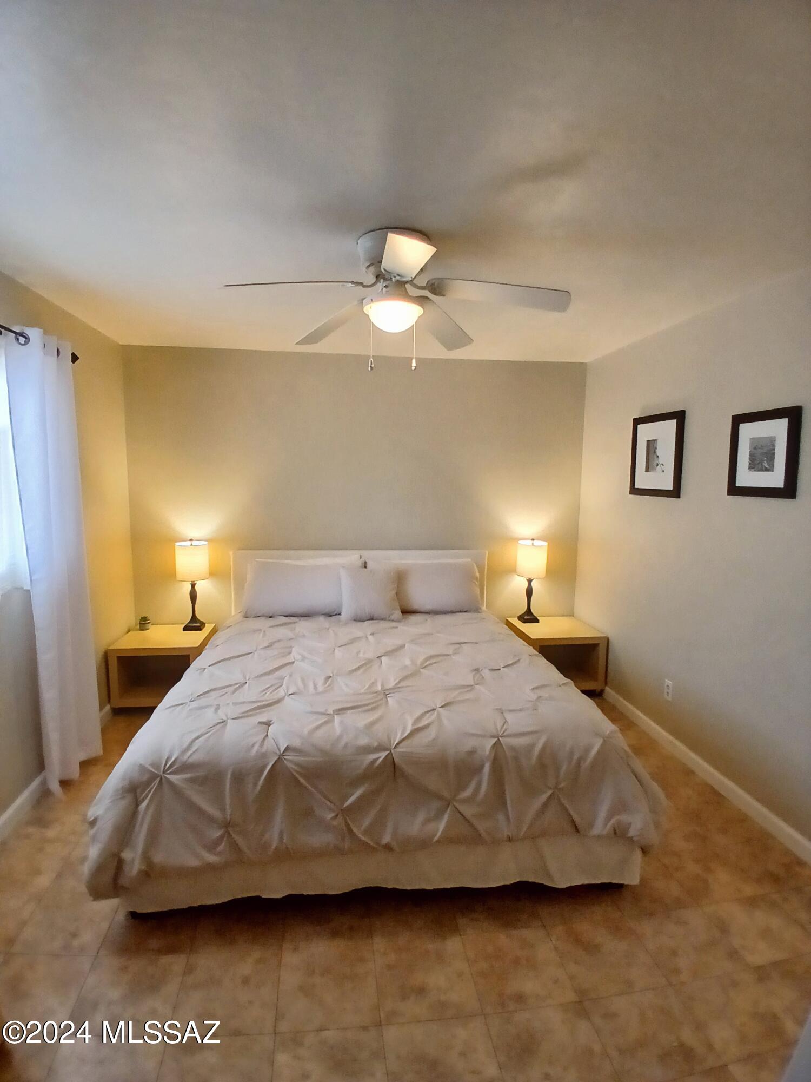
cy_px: 541
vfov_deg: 91.0
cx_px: 406
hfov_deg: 74.7
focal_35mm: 17
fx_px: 531
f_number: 2.2
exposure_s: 1/30
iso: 200
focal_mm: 1.4
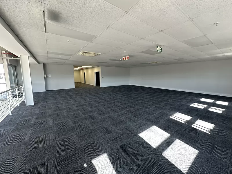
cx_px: 116
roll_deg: -0.5
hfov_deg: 102.1
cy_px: 87
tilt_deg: -7.7
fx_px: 94
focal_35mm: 14
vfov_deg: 85.7
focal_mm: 2.22
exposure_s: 1/99
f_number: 2.2
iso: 160
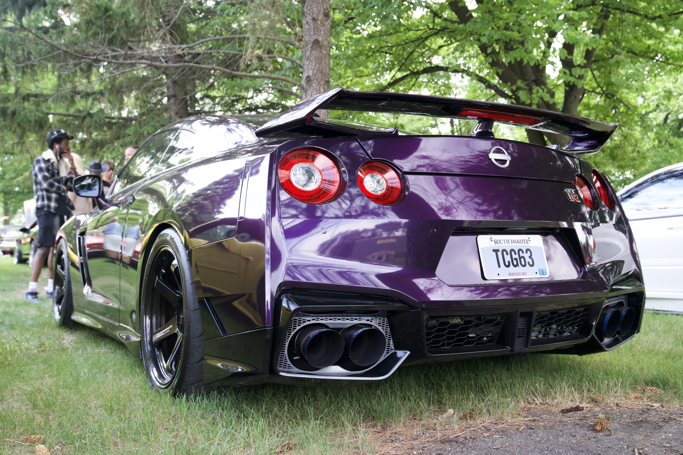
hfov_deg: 54.4
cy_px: 228
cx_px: 342
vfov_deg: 37.9
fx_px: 664
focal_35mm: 35
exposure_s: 1/200
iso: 5000
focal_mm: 35
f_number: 5.6
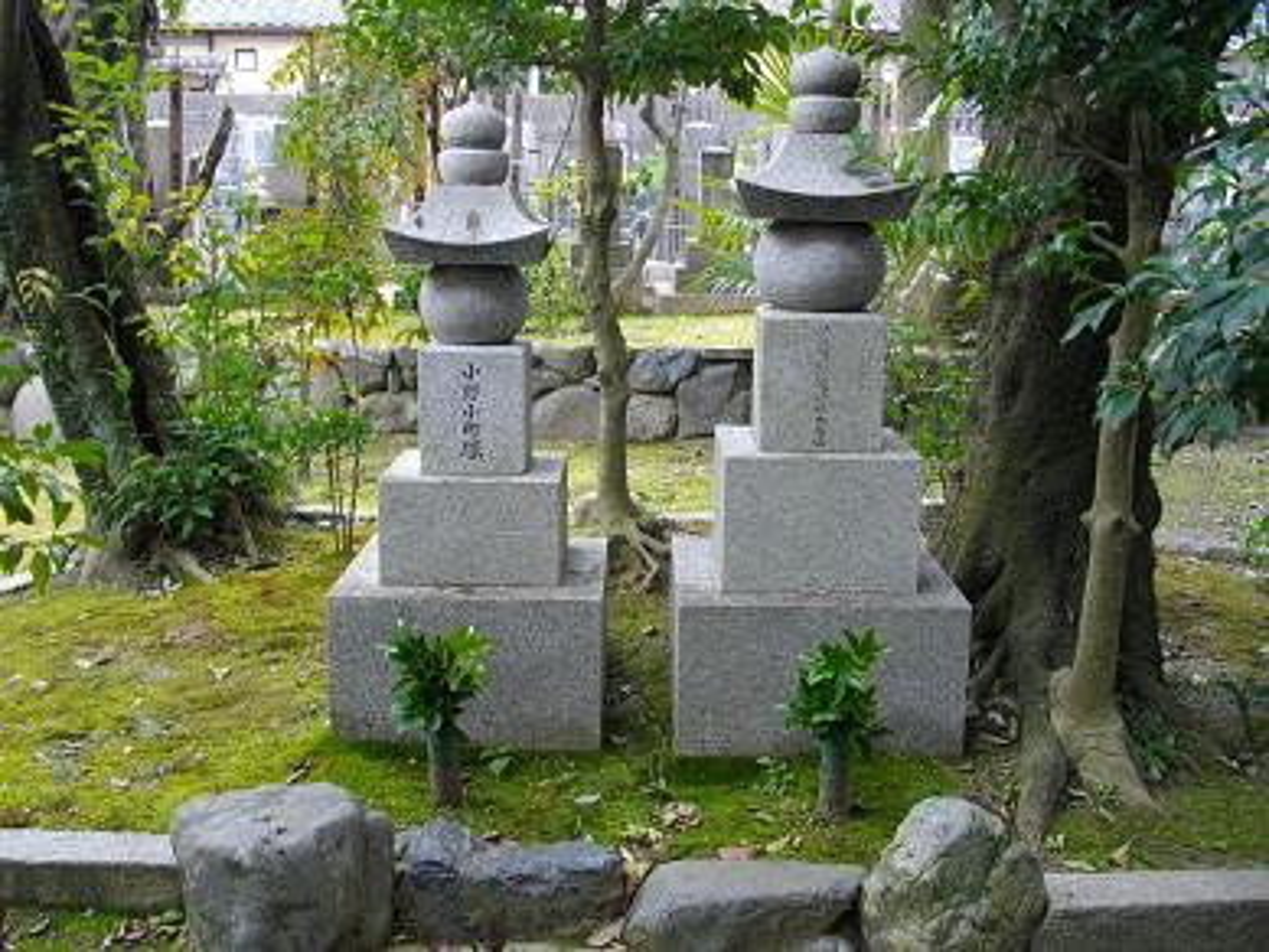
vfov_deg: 36.0
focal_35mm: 40
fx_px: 1467
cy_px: 476
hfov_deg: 46.8
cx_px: 634
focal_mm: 7.1
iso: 200
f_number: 3.2
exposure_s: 1/80
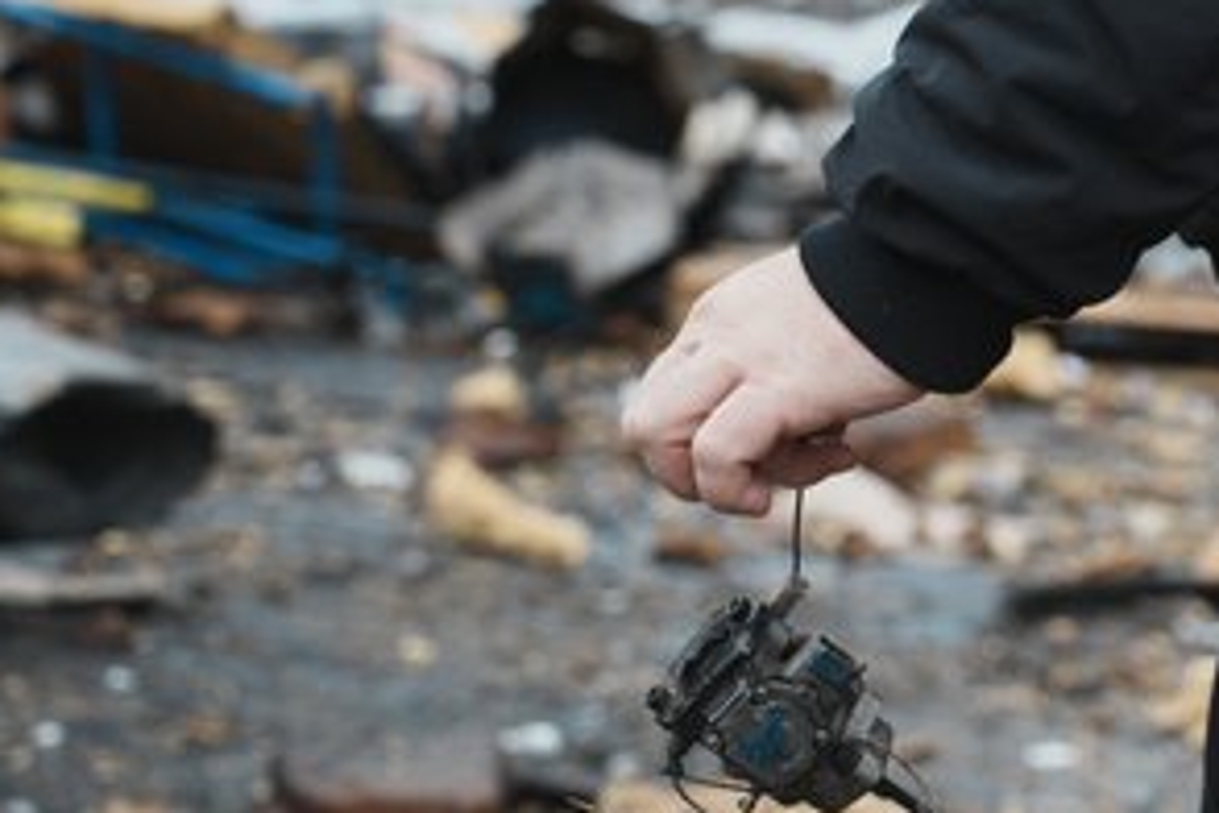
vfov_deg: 13.4
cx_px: 817
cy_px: 512
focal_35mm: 102
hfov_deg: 19.9
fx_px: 3454
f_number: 5.6
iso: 200
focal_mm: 75
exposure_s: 1/100
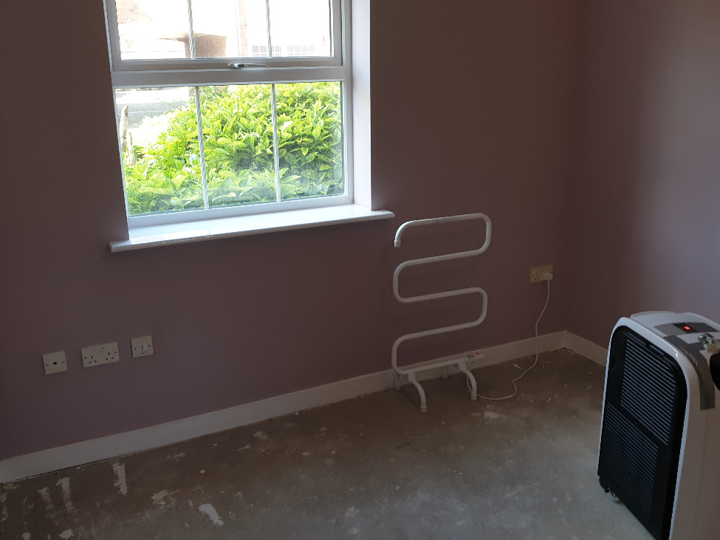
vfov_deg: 44.1
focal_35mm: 32
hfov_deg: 56.8
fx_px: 666
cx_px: 332
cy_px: 278
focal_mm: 4.3
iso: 125
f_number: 2.4
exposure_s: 1/100
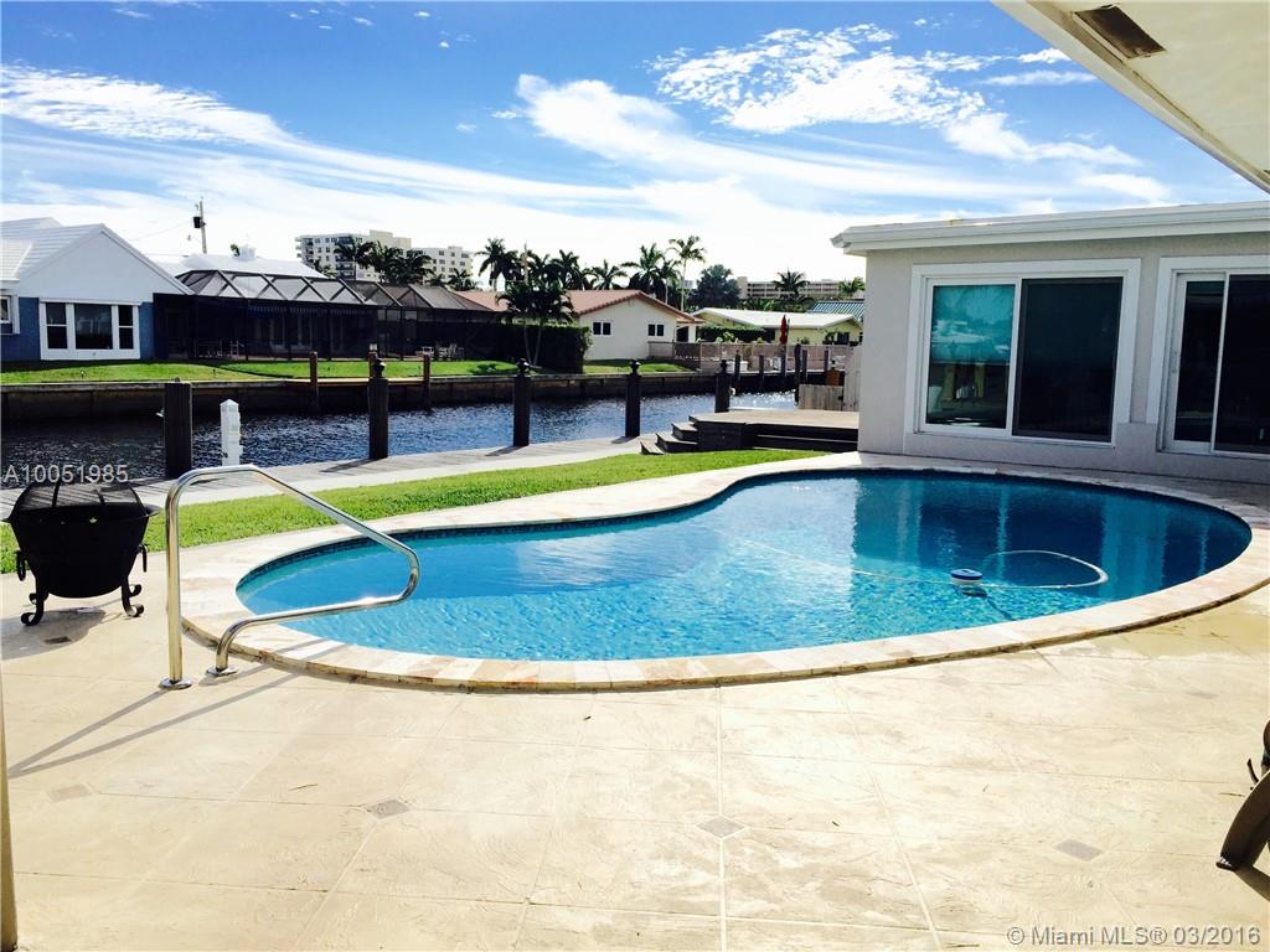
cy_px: 476
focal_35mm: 29
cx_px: 635
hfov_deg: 61.7
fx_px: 1064
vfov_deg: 48.2
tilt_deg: -7.3
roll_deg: -1.7
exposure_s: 1/3597
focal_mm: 4.15
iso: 32
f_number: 2.2
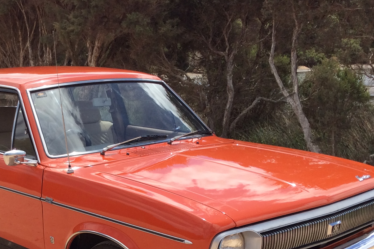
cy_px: 213
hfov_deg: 32.1
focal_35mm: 61
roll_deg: +2.3
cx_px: 79
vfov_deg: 21.9
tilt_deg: -14.5
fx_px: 634
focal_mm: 3.3
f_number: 2.4
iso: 32
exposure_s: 1/1506
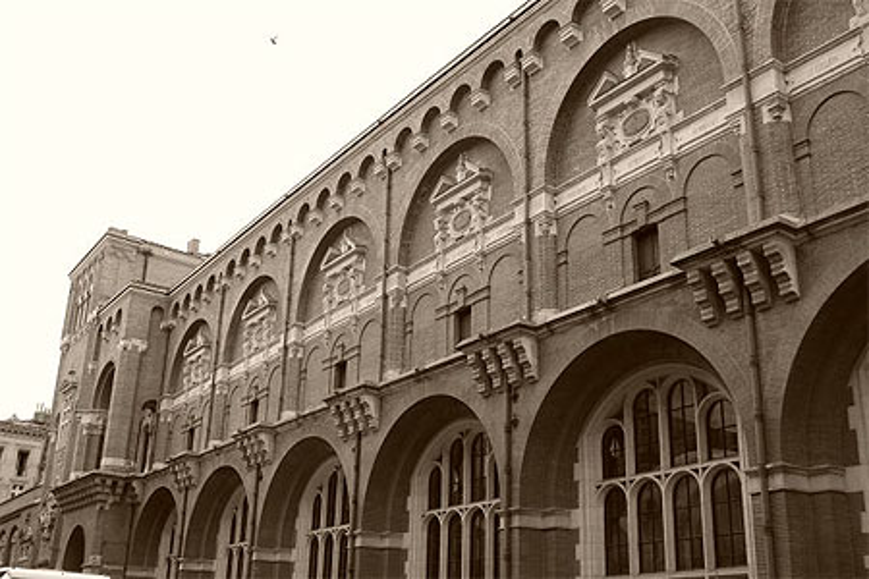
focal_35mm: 39
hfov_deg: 49.6
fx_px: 941
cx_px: 434
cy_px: 290
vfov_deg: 34.2
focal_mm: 26
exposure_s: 1/100
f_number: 5
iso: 200
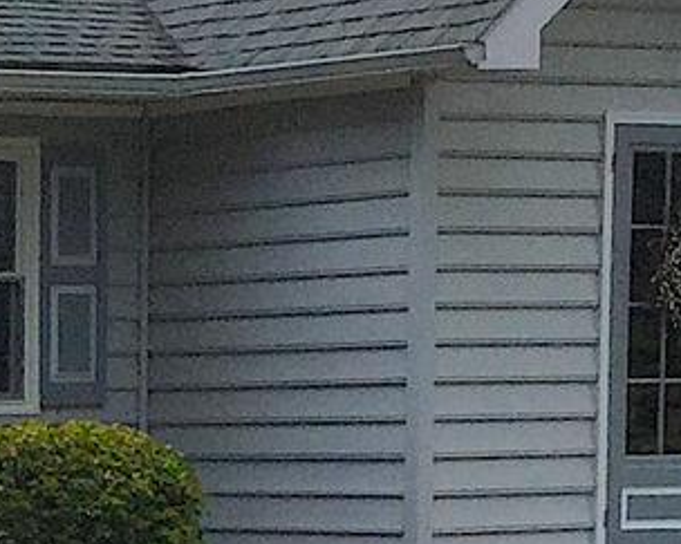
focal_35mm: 204
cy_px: 770
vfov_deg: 7.5
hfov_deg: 9.1
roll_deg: +0.3
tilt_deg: -5.2
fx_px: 4110
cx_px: -515
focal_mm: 3.3
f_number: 2.4
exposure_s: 1/734
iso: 25
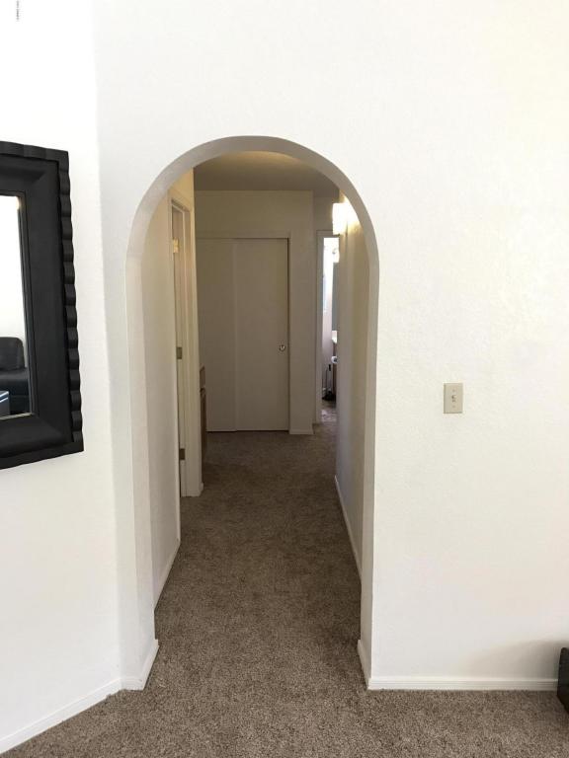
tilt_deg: -7.1
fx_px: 614
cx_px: 284
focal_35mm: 28
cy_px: 379
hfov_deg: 49.7
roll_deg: +0.6
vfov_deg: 63.4
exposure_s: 1/17
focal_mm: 3.99
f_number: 1.8
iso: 40
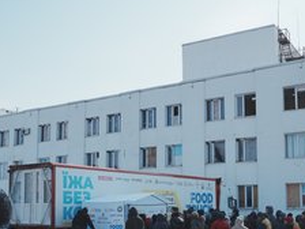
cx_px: 161
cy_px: 172
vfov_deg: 29.8
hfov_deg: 39.6
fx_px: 423
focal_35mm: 48
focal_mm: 28
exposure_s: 1/1600
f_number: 4
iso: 100
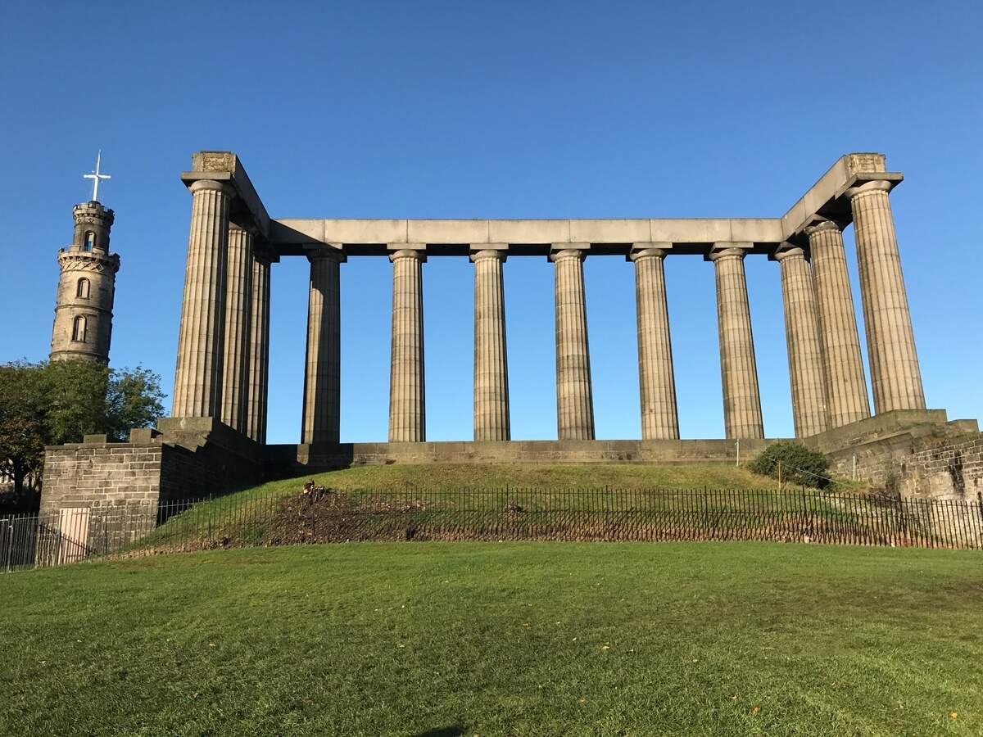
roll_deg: +1.8
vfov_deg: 49.7
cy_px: 368
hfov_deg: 63.4
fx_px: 795
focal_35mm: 28
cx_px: 492
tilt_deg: +13.2
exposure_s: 1/1709
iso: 20
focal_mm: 3.99
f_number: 1.8
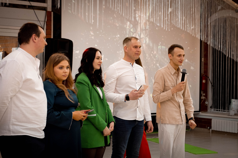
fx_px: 508
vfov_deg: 17.8
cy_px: 79
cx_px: 119
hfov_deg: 26.4
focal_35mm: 77
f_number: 4
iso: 2500
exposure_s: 1/160
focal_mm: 50.5
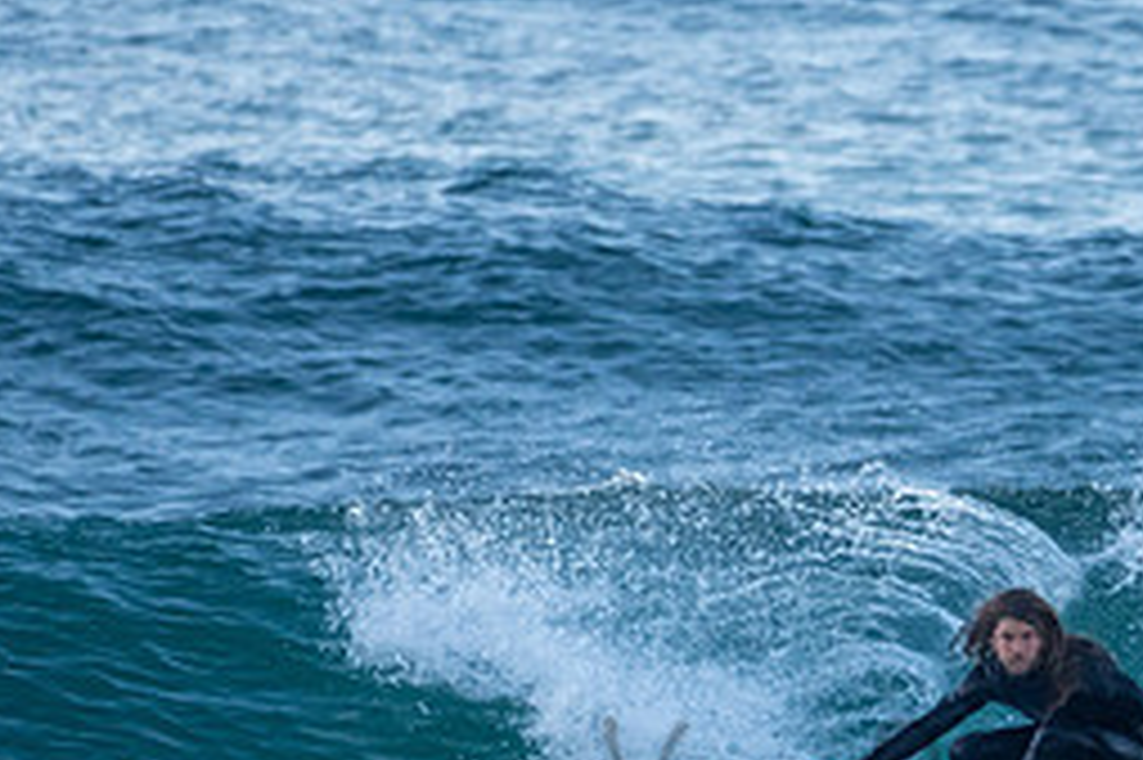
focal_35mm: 1713
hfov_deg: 1.2
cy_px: 749
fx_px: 54351
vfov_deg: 0.8
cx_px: 1066
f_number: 5.6
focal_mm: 500
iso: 1400
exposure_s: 1/1600
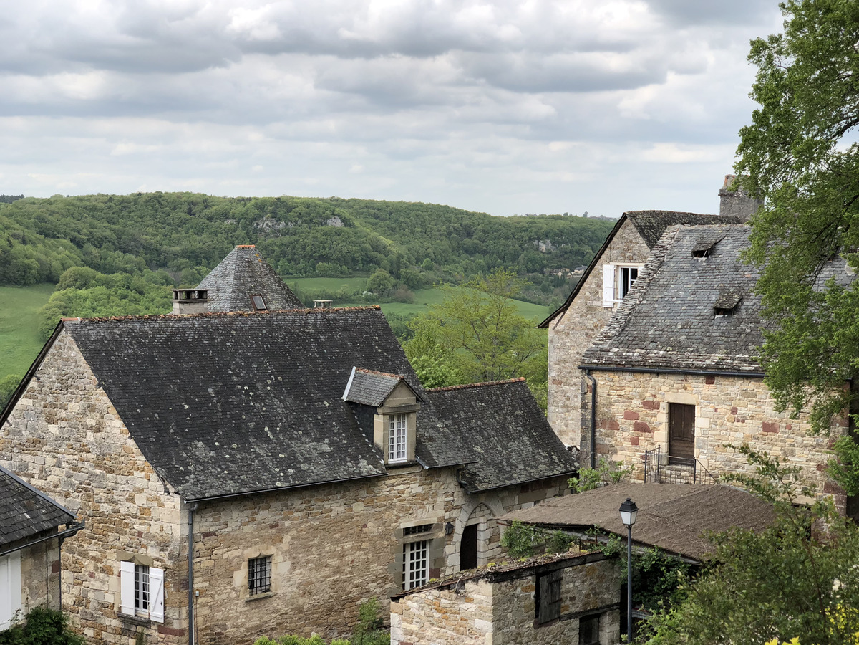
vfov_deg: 28.0
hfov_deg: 36.8
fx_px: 1290
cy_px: 322
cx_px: 430
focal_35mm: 52
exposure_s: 1/750
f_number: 2.4
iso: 16
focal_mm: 6
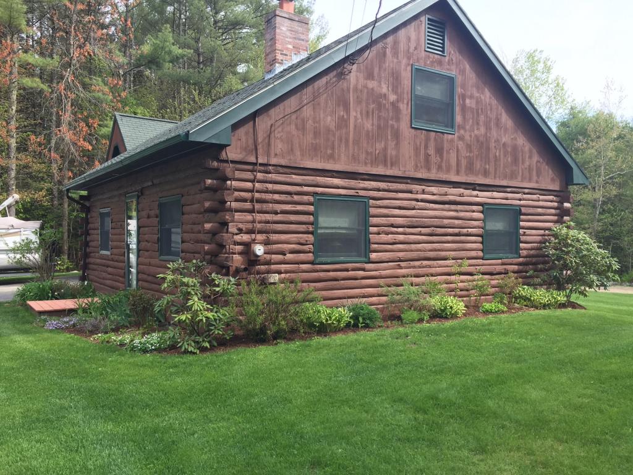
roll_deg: +0.3
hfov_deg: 61.7
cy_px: 238
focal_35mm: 29
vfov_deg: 48.2
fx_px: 530
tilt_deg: -0.3
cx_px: 316
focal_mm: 4.15
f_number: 2.2
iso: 32
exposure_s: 1/344
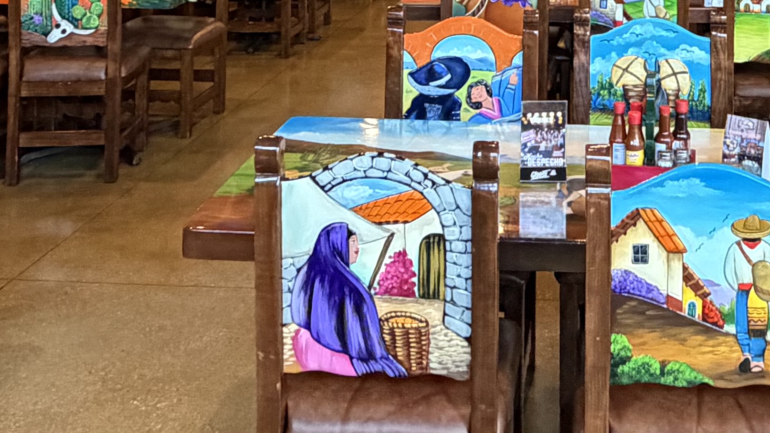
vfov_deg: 19.3
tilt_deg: +1.0
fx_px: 1103
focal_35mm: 54
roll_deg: -0.7
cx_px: 591
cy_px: -229
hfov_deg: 37.4
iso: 640
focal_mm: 2.22
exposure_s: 1/60
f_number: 2.2
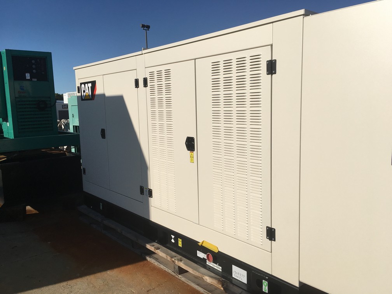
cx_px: 196
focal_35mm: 29
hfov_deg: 61.7
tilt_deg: -7.6
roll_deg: +2.0
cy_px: 147
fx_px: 328
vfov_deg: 48.2
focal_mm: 4.15
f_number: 2.2
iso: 25
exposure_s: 1/3846
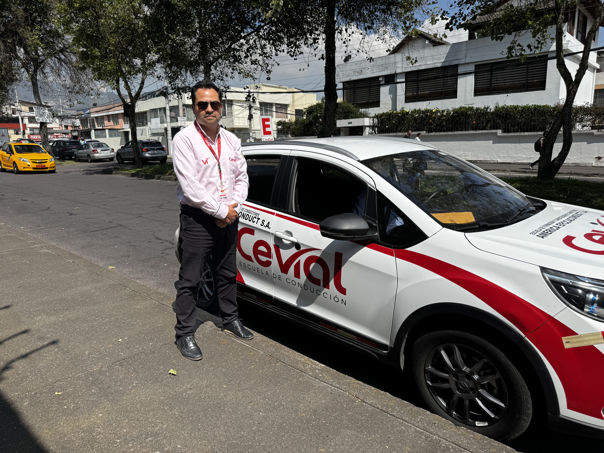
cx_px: 302
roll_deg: +1.5
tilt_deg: -11.1
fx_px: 419
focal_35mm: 24
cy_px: 226
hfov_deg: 71.6
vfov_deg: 56.8
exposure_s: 1/6410
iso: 80
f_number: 1.78
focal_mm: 6.76
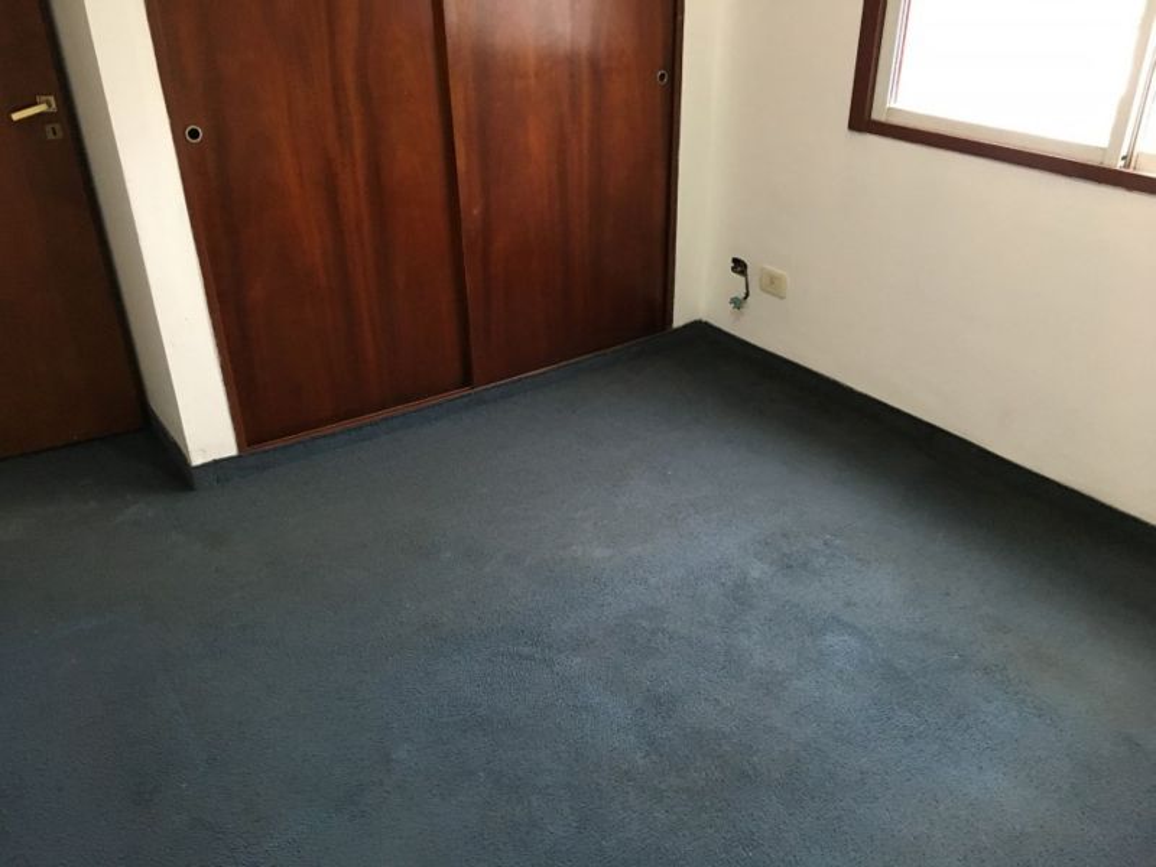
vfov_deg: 48.2
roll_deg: +1.1
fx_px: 968
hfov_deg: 61.7
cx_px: 578
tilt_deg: -29.7
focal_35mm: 29
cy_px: 434
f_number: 2.2
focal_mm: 4.15
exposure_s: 1/25
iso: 200
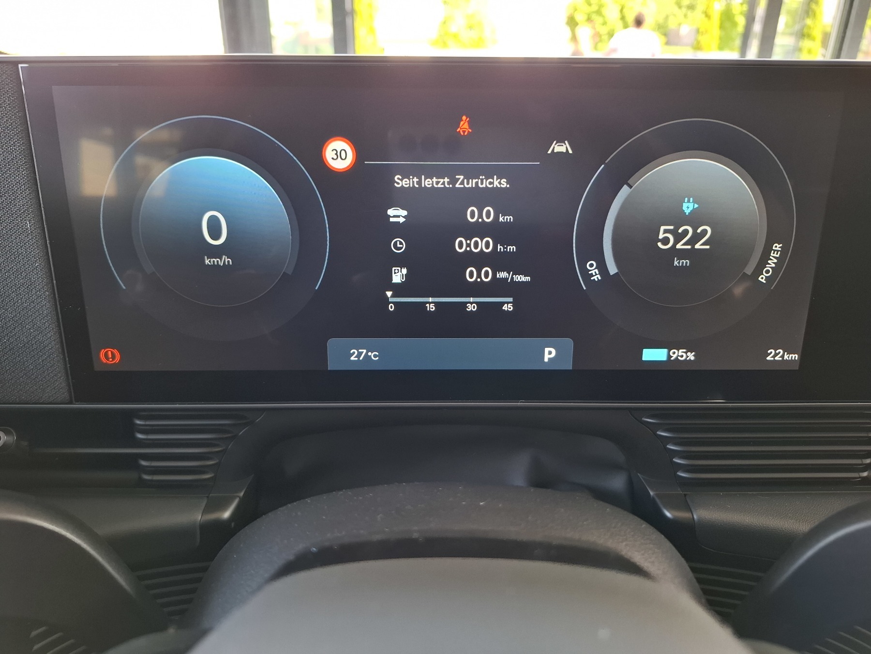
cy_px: 327
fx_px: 579
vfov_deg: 58.9
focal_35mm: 23
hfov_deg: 73.9
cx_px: 436
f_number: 1.8
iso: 320
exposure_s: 1/50
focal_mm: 5.54
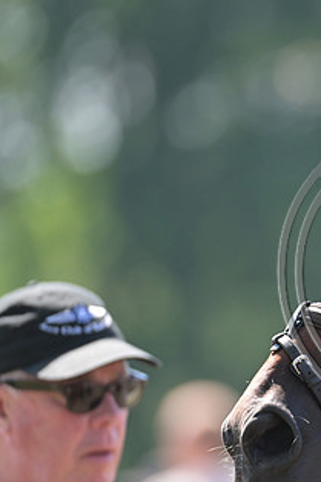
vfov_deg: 2.8
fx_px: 9894
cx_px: 419
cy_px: 249
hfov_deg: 1.9
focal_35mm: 739
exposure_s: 1/1250
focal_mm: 400
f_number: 5
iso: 1250
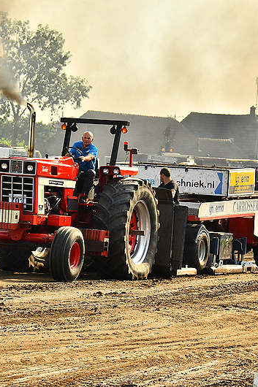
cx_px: 54
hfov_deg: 5.8
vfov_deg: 8.7
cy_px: 194
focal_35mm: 238
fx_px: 2557
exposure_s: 1/2000
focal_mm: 105
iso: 500
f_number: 7.1
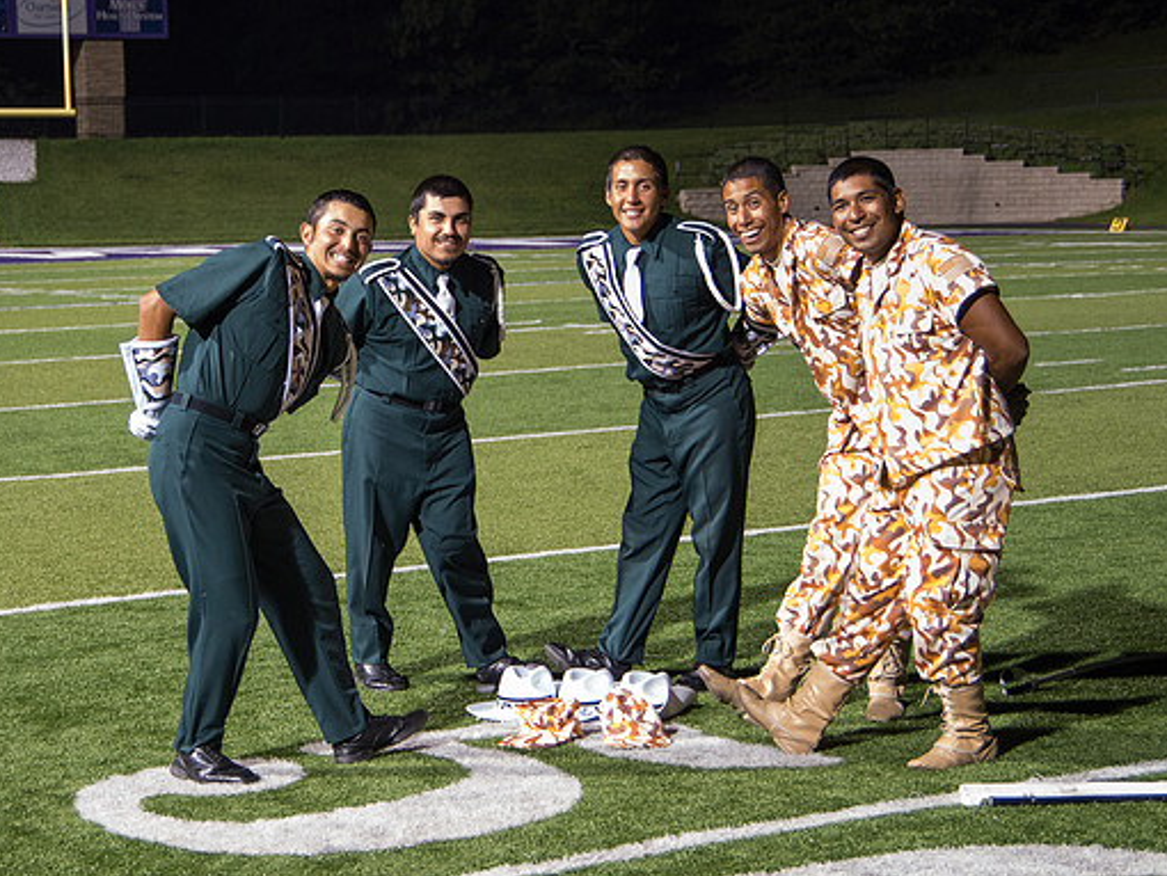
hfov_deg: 21.7
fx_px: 3036
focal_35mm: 90
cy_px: 482
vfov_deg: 16.4
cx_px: 506
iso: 1000
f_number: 5
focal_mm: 48
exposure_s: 1/13
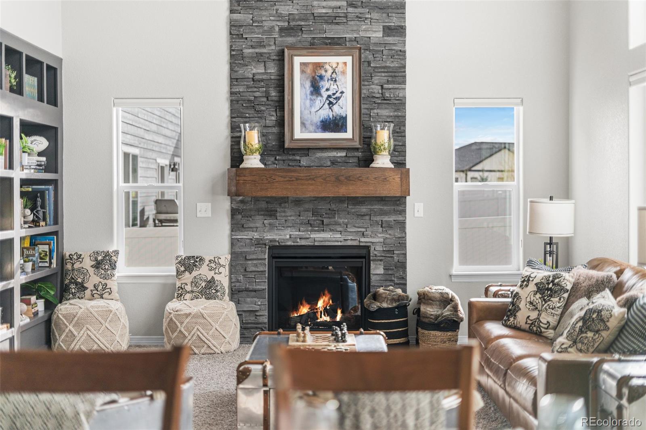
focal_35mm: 50
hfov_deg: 39.6
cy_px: 215
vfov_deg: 27.0
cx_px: 323
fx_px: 897
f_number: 1.8
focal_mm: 50
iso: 500
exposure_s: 1/640
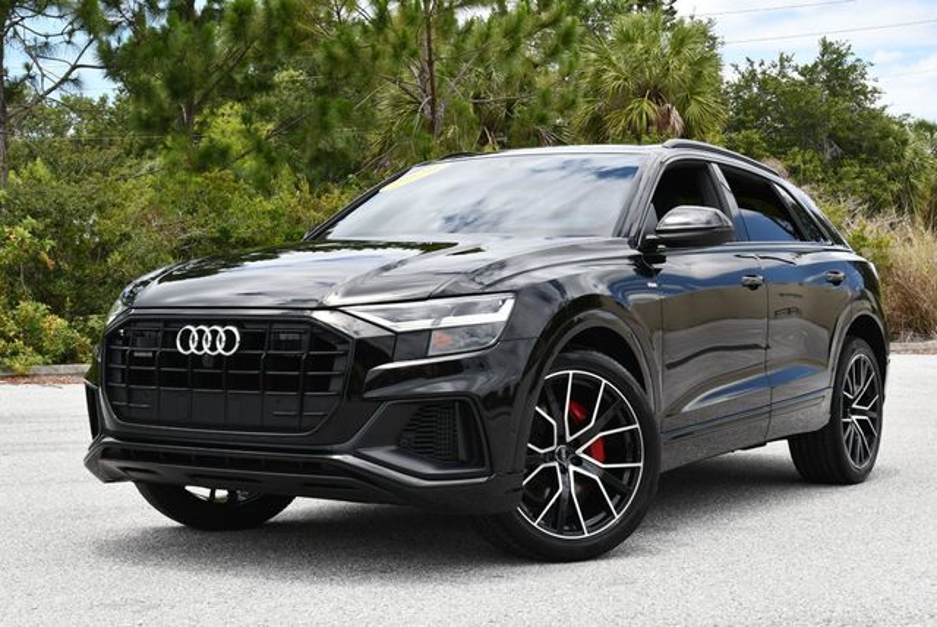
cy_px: 314
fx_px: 1563
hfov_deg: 33.4
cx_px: 468
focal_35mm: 60
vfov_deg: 22.7
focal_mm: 30
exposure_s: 1/250
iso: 200
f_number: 8
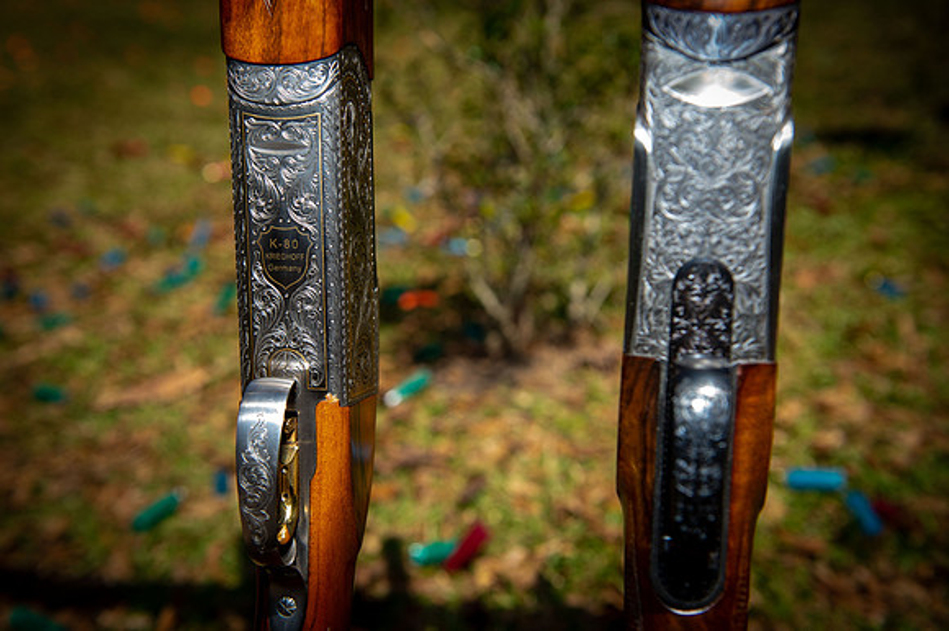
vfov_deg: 30.5
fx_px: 1159
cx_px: 474
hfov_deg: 44.5
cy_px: 316
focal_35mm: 44
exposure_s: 1/250
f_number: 5.6
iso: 50
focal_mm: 44
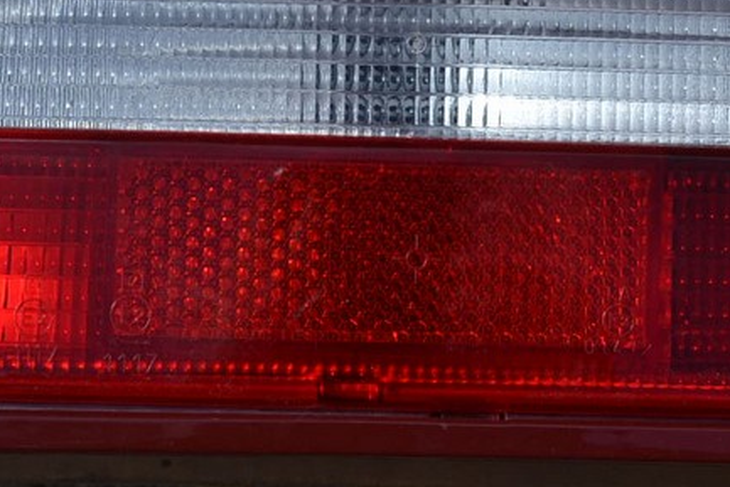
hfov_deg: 15.6
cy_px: 143
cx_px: 484
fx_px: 2657
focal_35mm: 131
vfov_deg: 10.5
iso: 100
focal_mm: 28
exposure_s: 1/320
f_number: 9
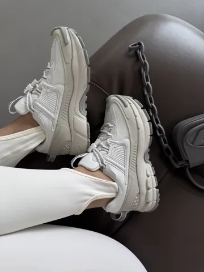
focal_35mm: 24
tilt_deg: -80.7
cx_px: 102
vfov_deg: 71.6
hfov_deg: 56.8
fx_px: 189
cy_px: 136
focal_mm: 6.76
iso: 64
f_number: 1.78
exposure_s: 1/121
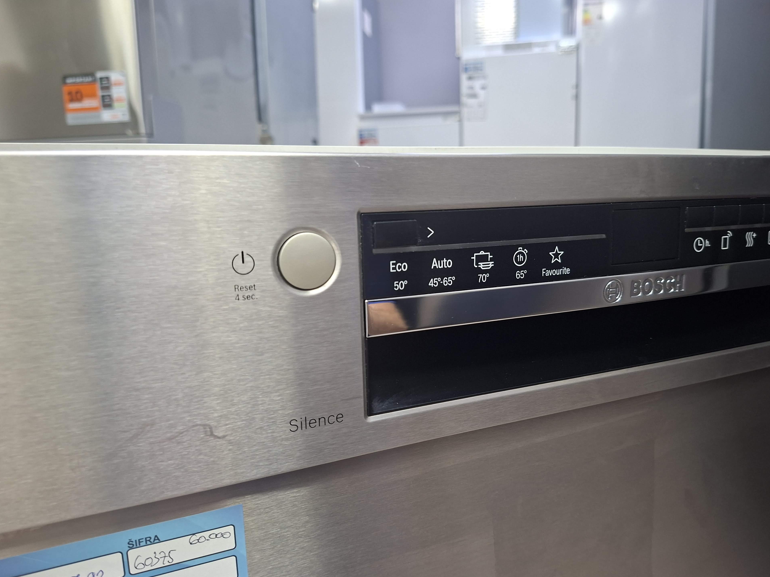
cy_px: 294
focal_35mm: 24
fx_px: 534
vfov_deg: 56.8
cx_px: 396
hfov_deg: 71.6
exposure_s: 1/33
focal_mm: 5.54
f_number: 1.8
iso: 250
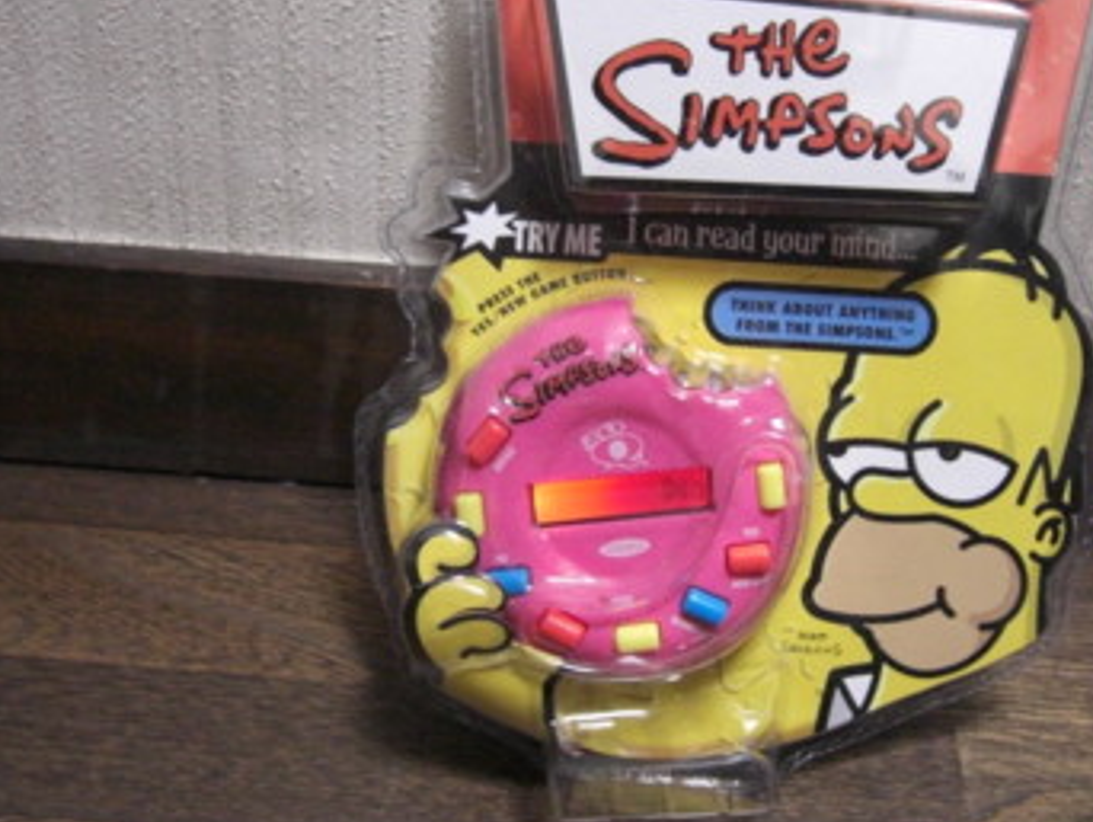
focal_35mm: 50
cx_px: 690
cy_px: 355
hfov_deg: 37.9
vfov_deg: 29.1
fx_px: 1580
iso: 800
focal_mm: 7.9
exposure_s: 1/10
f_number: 2.8
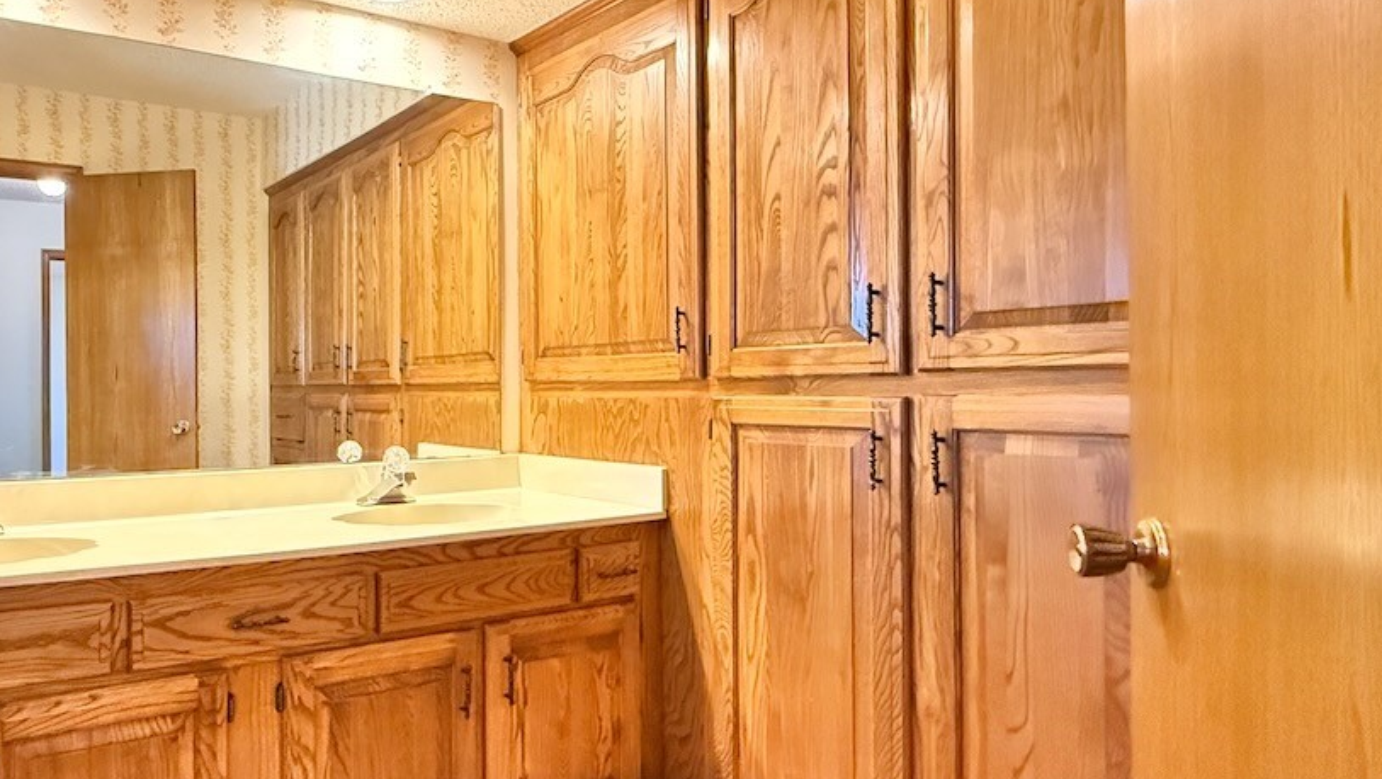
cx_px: 367
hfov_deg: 71.7
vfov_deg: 47.7
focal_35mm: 24
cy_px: 384
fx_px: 880
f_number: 2.2
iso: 1250
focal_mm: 2.22
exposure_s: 1/60
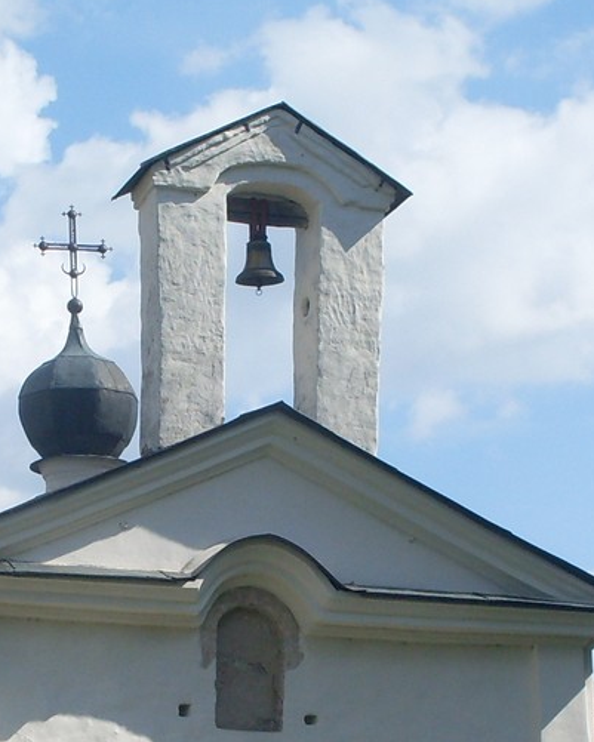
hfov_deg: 14.5
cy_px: 664
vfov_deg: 17.8
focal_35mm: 106
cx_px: 195
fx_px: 2329
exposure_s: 1/250
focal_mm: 6.3
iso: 80
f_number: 8.4
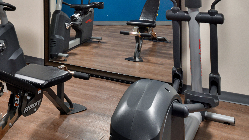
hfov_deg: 41.8
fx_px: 310
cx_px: 49
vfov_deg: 24.9
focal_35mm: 47
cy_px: 23
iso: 640
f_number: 13
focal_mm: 24
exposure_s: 1/3
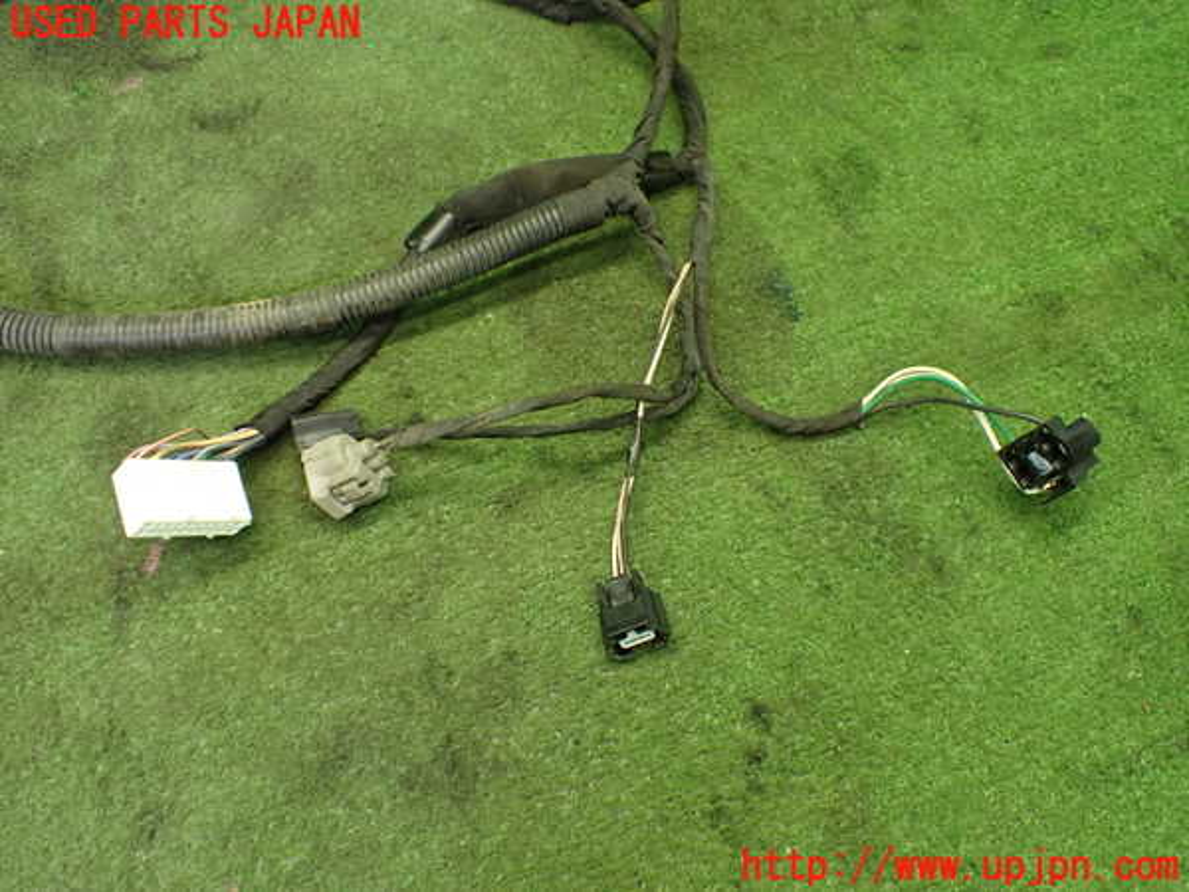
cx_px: 594
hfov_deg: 60.0
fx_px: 1030
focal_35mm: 30
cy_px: 446
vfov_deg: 46.8
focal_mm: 5.4
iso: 800
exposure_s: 1/100
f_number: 2.3
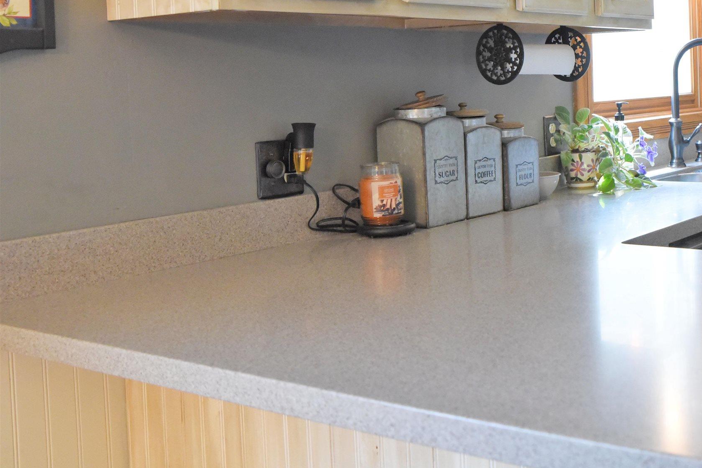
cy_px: 80
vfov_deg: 24.2
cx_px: 643
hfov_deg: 34.1
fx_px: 1072
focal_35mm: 55
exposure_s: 1/200
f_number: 4
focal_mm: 30
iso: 4000
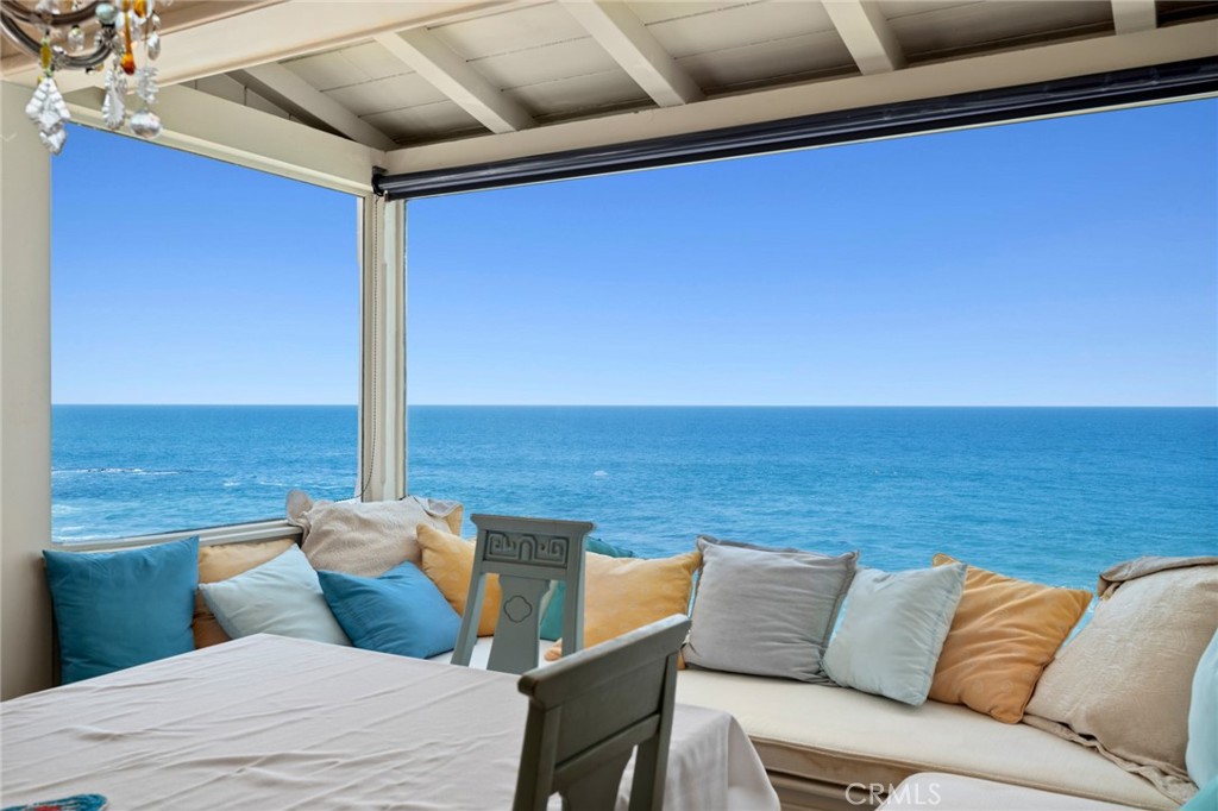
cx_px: 609
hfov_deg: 61.9
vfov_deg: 43.6
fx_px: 1015
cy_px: 406
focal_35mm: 30
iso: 200
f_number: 8
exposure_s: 1/60
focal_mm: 30
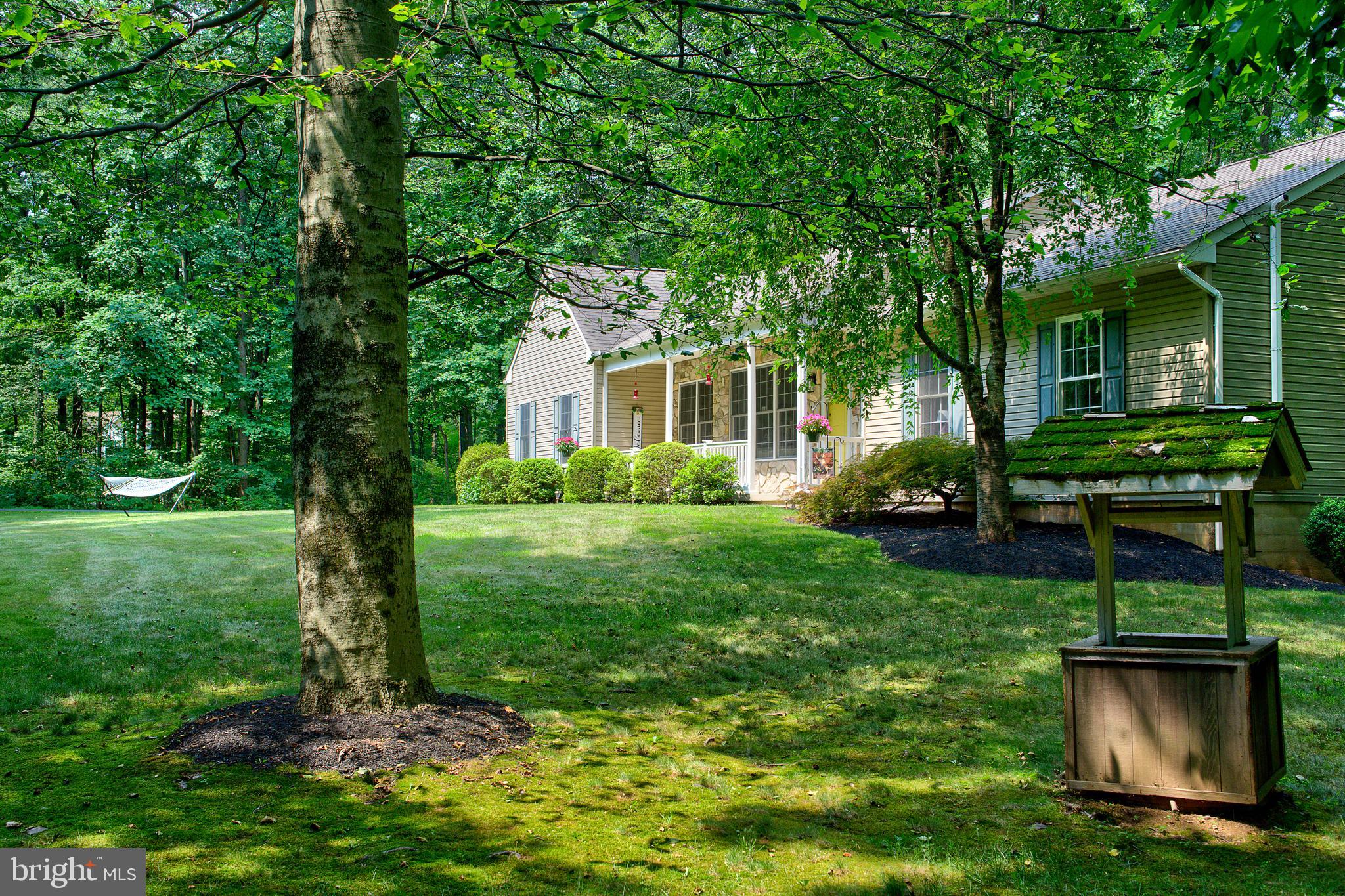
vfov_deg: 37.8
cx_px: 672
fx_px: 1307
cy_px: 448
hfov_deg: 54.4
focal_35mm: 35
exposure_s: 1/250
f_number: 6.3
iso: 400
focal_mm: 35
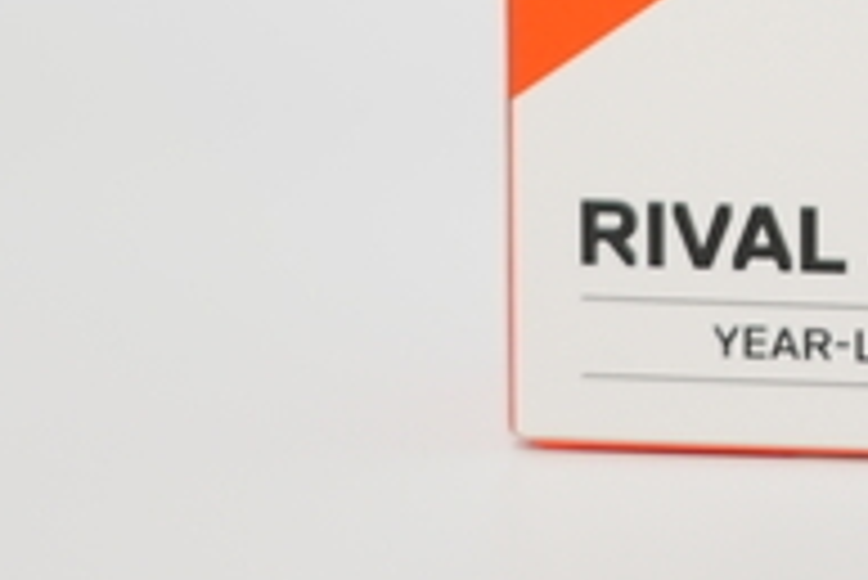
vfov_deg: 5.0
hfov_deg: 7.5
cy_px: -535
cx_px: 1084
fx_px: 6515
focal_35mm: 270
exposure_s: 1/80
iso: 800
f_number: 4
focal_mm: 65
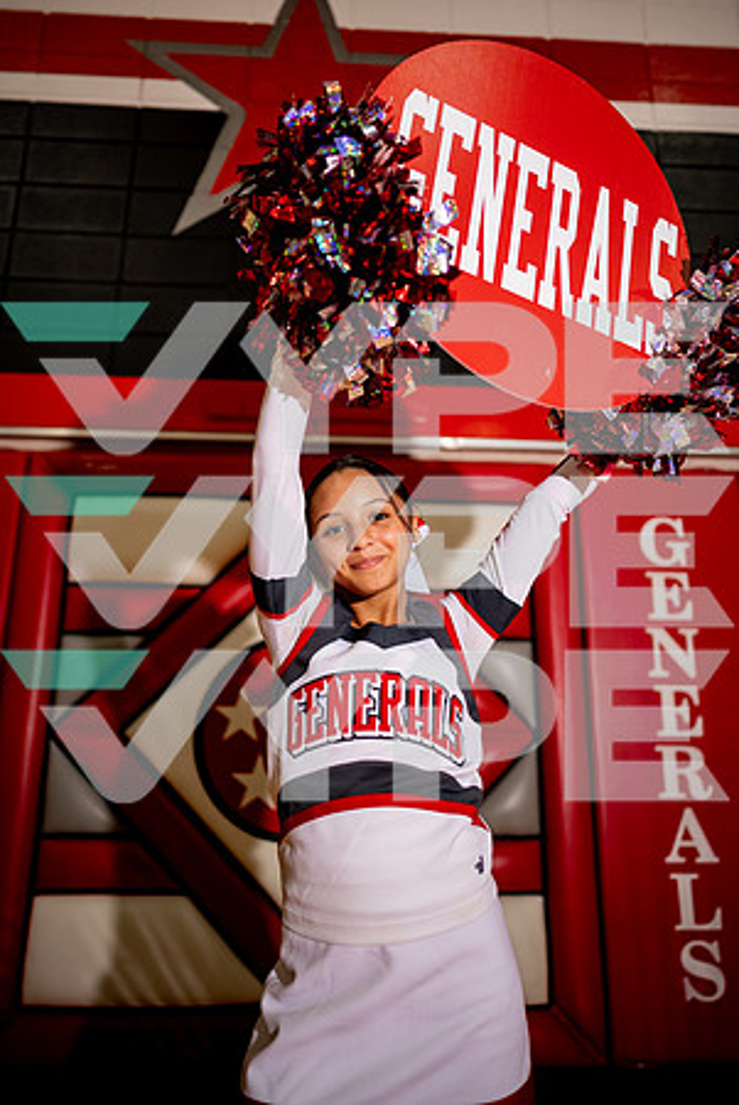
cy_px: 552
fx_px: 737
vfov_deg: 73.7
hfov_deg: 53.2
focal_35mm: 24
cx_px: 370
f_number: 1.4
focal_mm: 24
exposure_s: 1/500
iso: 100
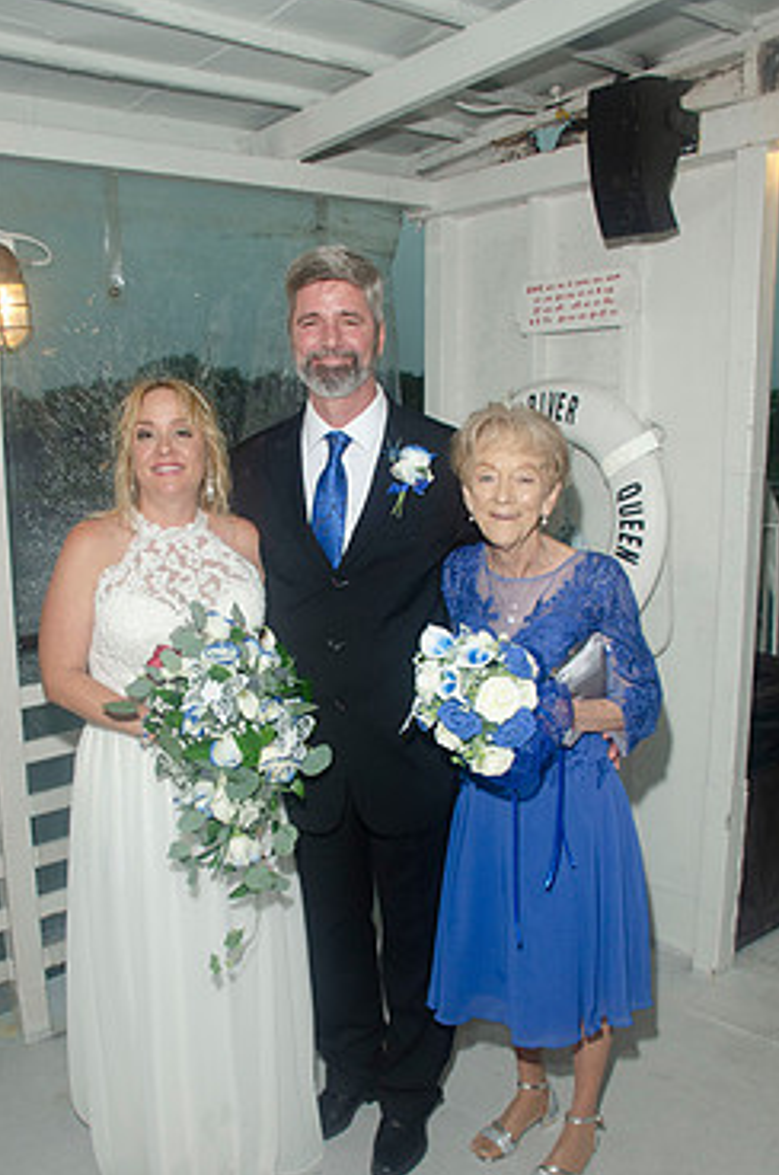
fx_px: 1075
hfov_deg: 39.8
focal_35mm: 33
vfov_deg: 56.9
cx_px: 338
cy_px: 696
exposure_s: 1/125
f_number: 5.6
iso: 400
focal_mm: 18
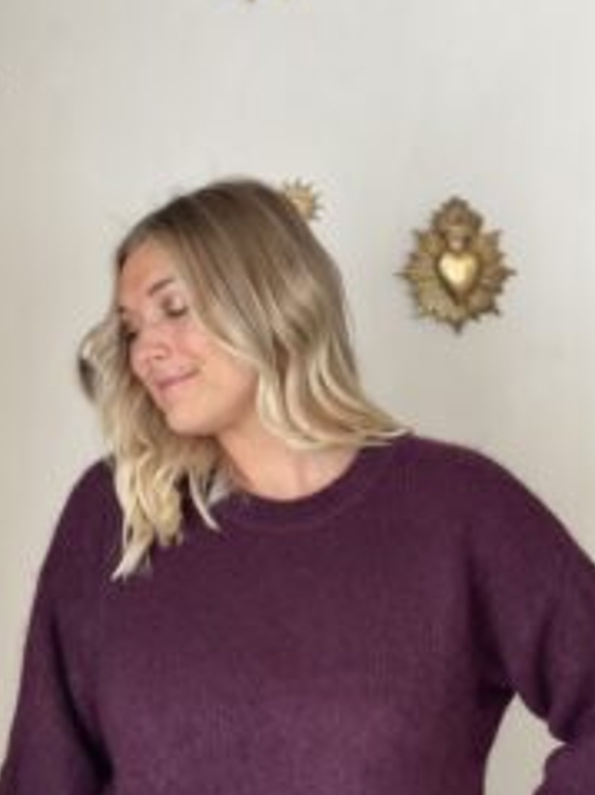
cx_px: 279
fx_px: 1996
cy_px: 519
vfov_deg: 22.4
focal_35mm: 87
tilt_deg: -0.9
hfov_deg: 17.0
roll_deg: -0.1
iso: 40
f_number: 2
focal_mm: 6
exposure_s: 1/122
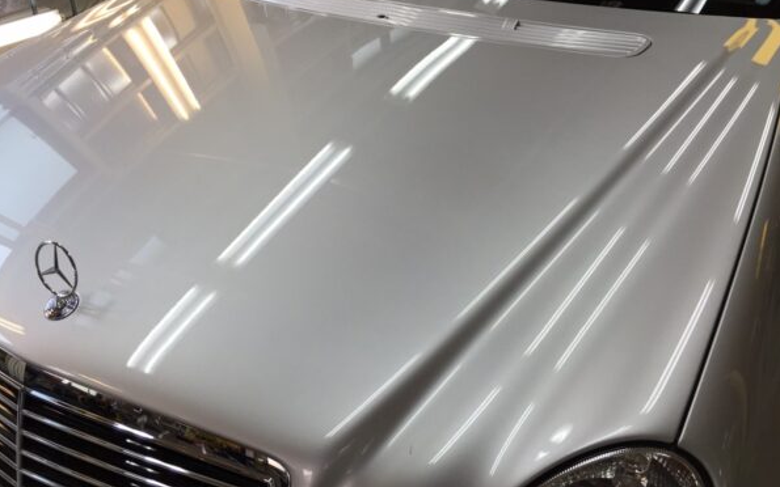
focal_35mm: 31
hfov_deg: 61.2
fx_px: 659
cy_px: 280
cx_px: 389
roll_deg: -1.5
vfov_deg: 40.5
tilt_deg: -35.6
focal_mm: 4.15
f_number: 2.2
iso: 50
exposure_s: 1/120
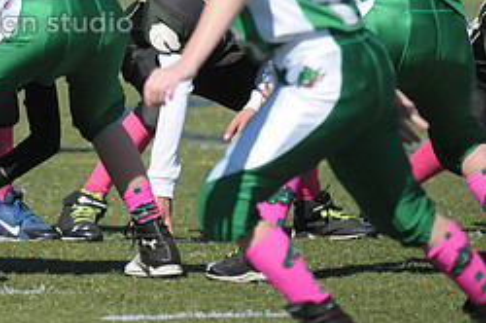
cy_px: -48
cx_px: -76
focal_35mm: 973
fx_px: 13118
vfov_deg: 1.4
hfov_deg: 2.1
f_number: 4
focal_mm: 280
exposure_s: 1/8000
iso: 1000
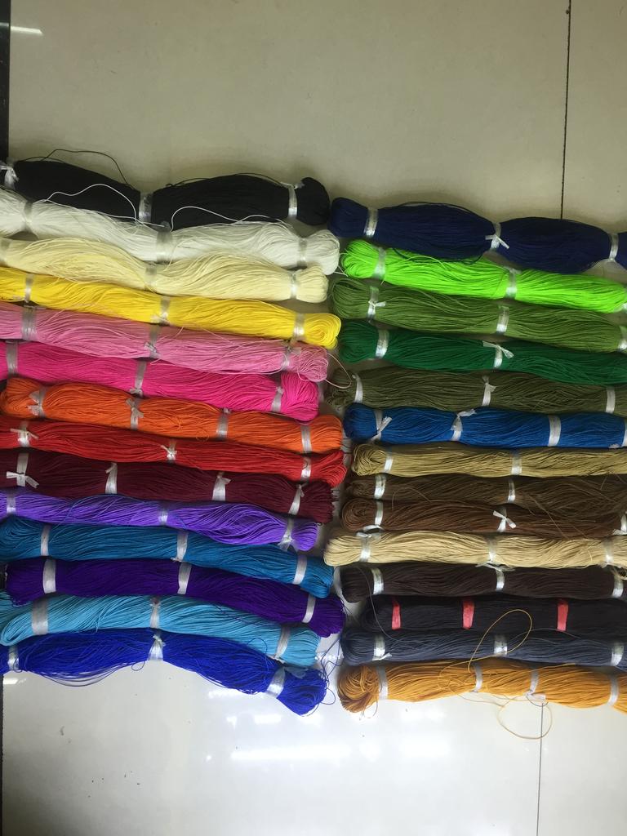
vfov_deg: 61.7
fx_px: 700
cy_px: 418
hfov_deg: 48.2
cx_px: 314
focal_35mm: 29
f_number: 2.2
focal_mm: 4.15
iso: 40
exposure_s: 1/30
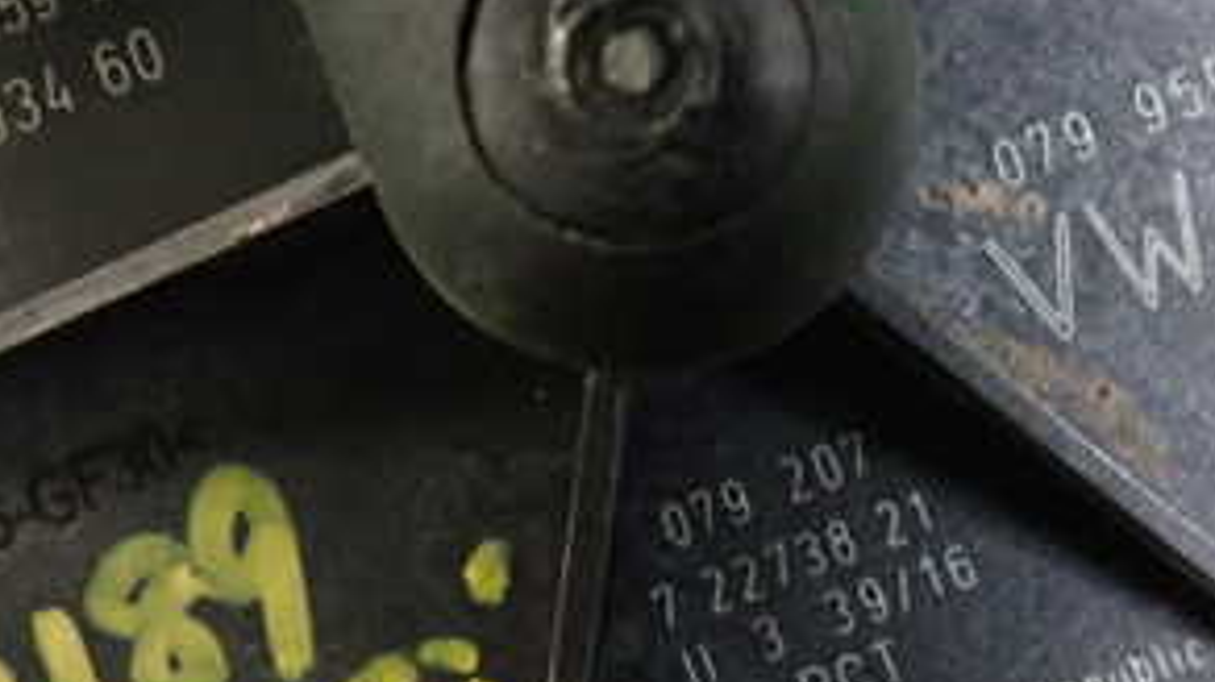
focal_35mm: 56
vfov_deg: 21.3
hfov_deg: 37.2
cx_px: 566
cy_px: 216
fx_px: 1803
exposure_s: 1/30
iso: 400
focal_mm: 4.5
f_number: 2
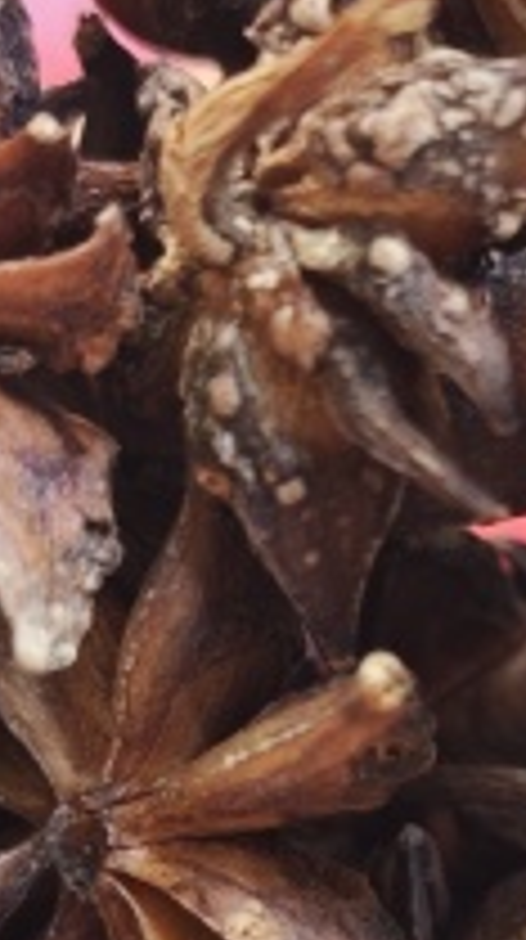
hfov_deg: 9.3
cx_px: 589
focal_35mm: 128
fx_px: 3185
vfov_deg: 16.7
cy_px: 695
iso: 250
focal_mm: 6.55
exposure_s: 1/101
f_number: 1.62
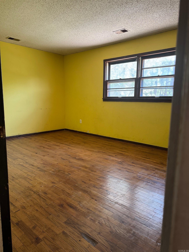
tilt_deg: -9.4
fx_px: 175
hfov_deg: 56.8
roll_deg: -1.0
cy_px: 126
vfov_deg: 71.6
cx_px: 94
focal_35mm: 24
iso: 200
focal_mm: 6.76
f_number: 1.78
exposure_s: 1/60
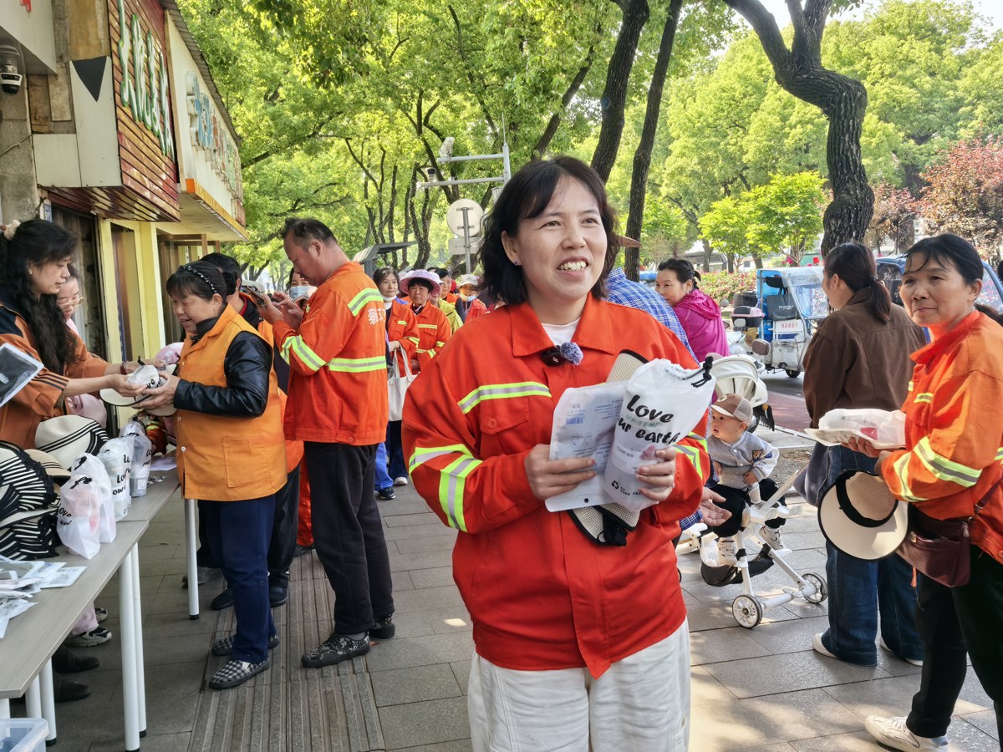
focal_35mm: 31
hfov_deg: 58.4
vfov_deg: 45.4
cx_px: 502
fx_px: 898
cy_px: 376
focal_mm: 5.75
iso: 50
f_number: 4
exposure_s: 1/122
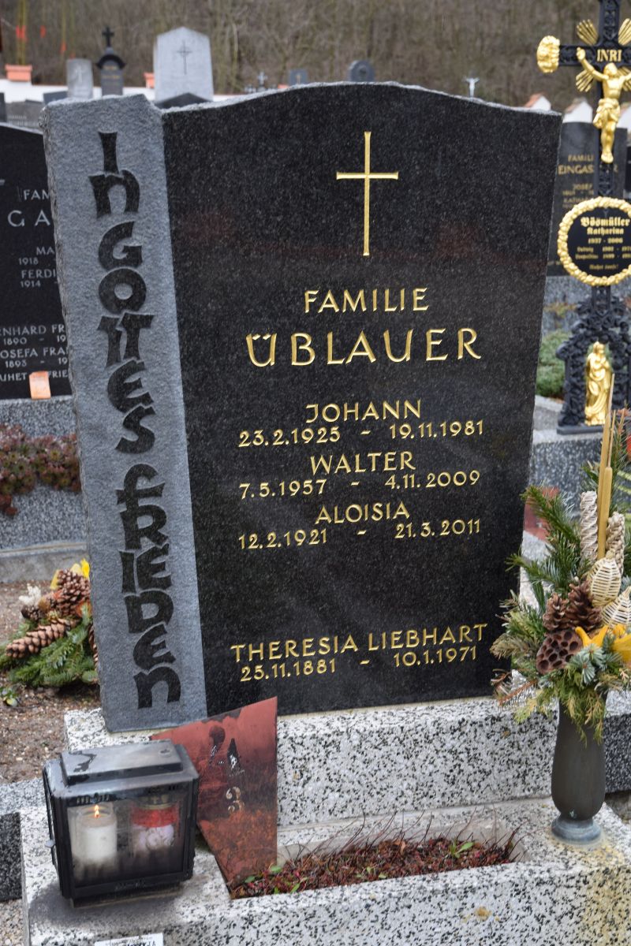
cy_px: 473
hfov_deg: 25.8
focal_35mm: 52
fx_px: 1380
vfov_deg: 37.9
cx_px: 316
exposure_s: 1/100
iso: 400
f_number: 5
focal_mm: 35
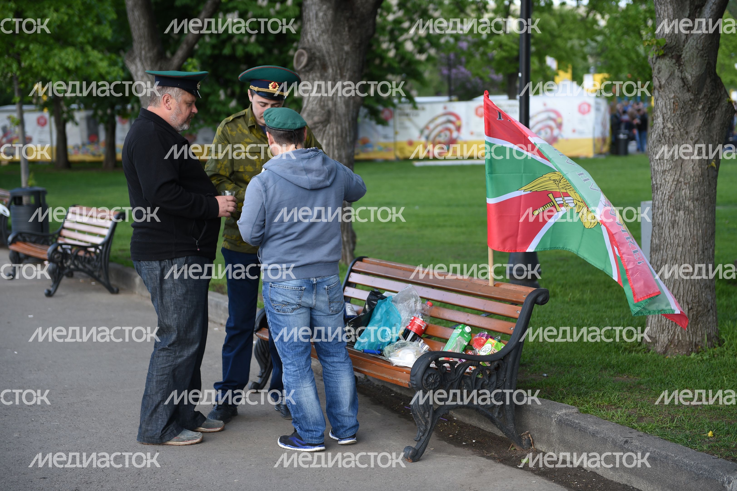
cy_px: 246
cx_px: 368
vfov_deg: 19.4
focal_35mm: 70
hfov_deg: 28.9
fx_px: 1432
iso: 250
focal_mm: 70
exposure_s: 1/640
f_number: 2.8
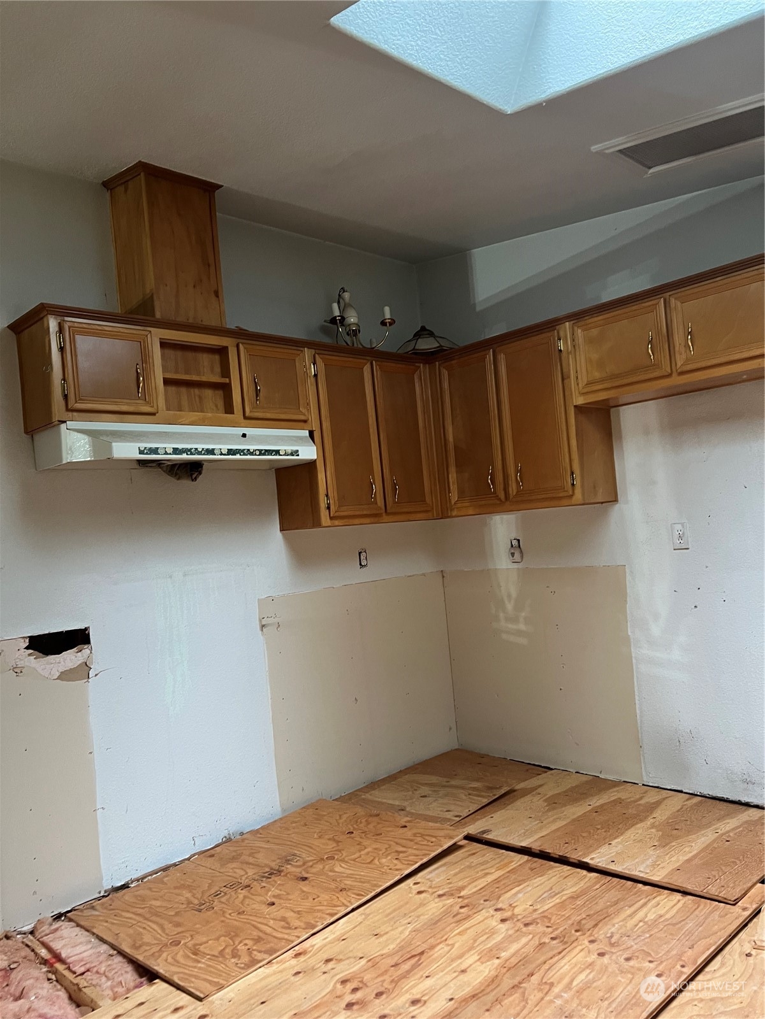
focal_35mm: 26
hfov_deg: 53.1
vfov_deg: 67.3
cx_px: 382
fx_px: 766
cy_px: 510
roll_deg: +5.6
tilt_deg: +3.5
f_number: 1.5
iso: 200
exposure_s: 1/60
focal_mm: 5.7
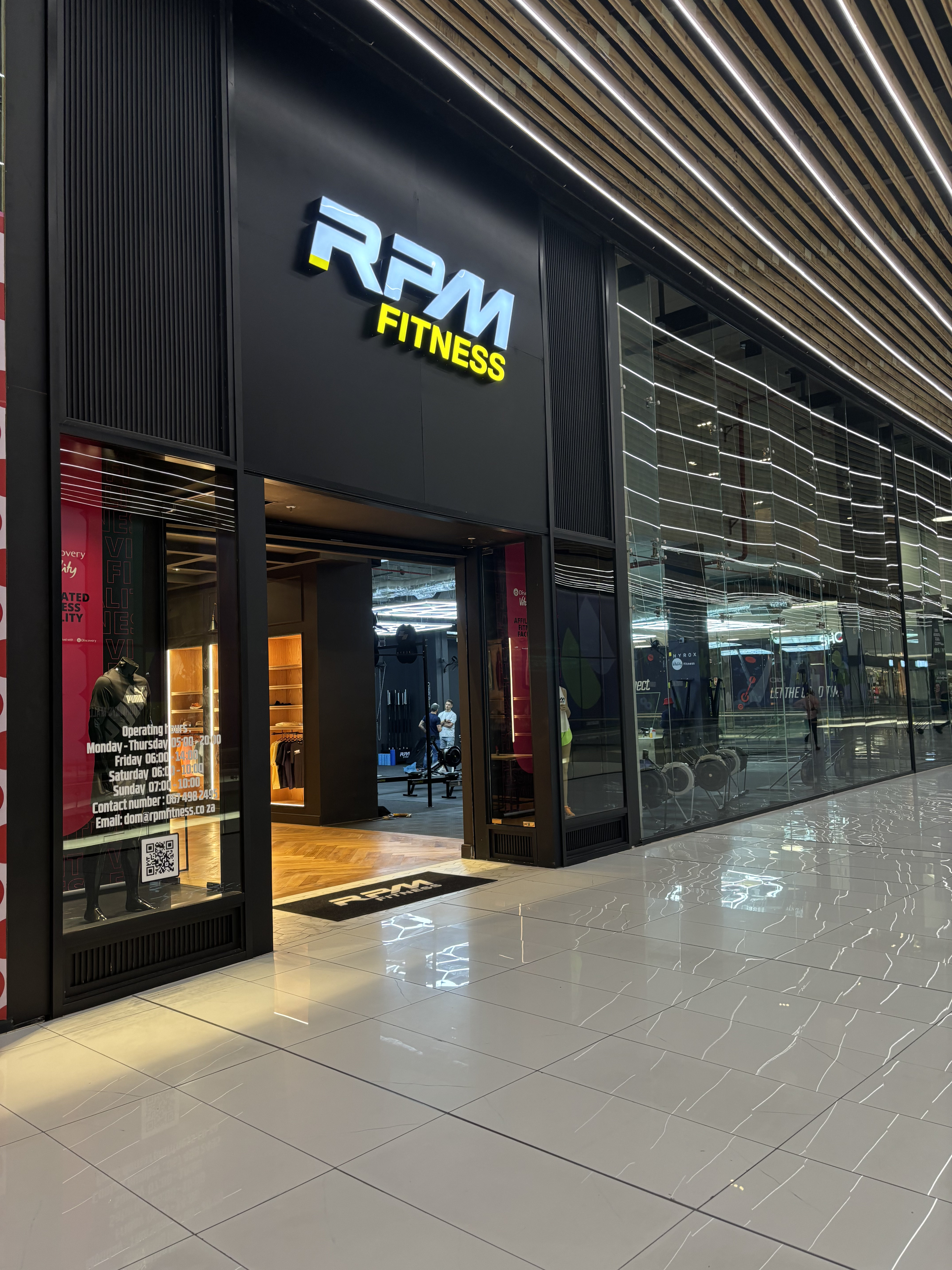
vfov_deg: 67.3
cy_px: 635
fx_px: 953
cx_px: 476
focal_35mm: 26
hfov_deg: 53.1
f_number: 1.6
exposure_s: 1/50
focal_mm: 6
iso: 100
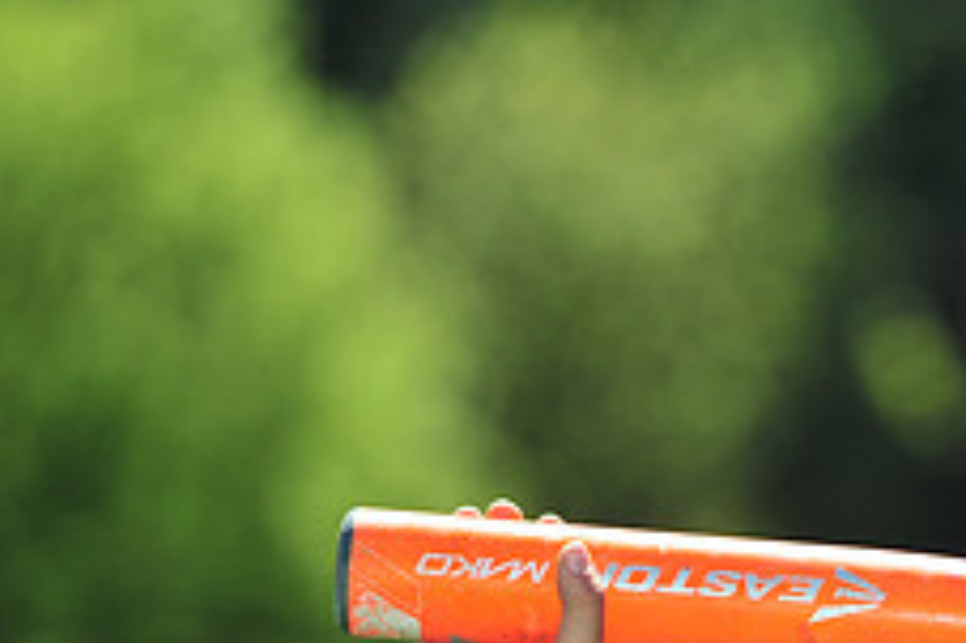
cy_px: 775
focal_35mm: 510
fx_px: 13675
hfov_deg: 4.0
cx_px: 1140
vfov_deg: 2.7
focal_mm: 200
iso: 320
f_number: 5
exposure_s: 1/1600
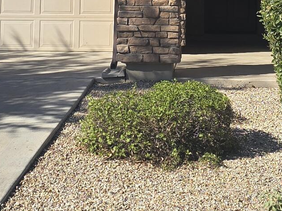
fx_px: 888
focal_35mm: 109
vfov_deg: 13.0
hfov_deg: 18.0
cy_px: -88
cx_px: 185
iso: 12
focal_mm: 6.3
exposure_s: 1/742
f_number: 1.7
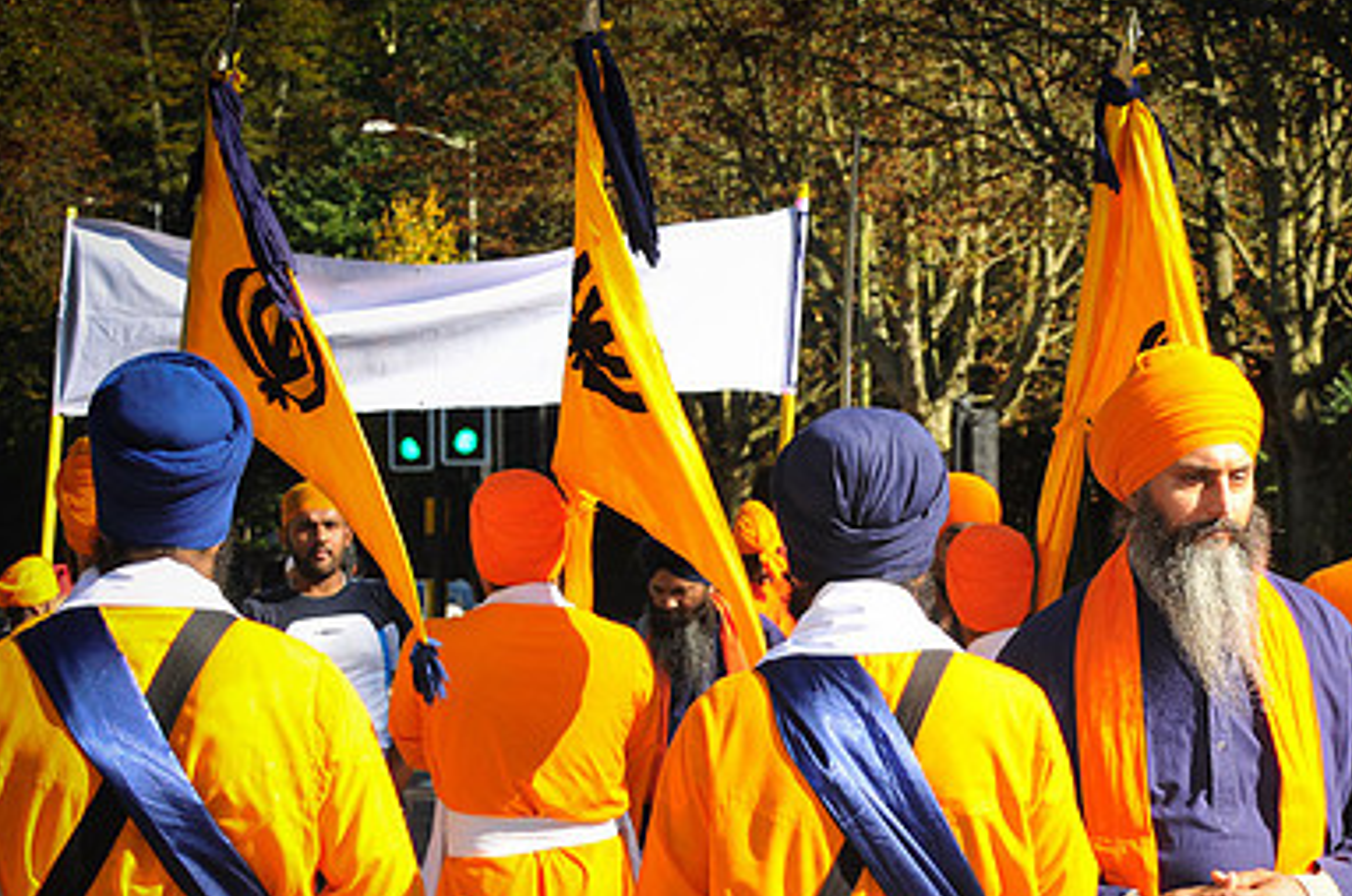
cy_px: 665
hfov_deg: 12.9
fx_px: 5961
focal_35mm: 159
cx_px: 988
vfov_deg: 8.6
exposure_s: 1/250
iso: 400
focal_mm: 70
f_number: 9
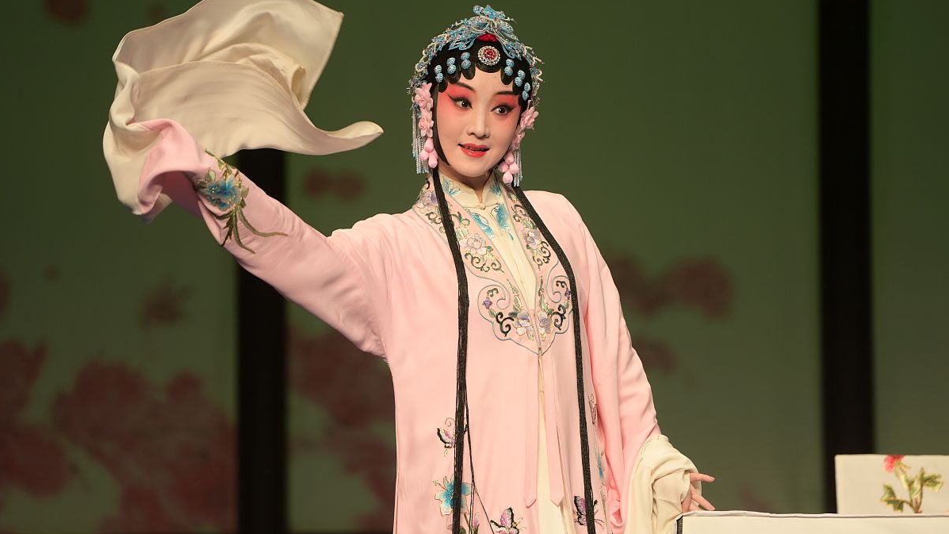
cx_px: 474
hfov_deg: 8.6
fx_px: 6341
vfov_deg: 4.8
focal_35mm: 252
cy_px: 238
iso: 320
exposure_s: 1/400
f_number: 2.8
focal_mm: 200
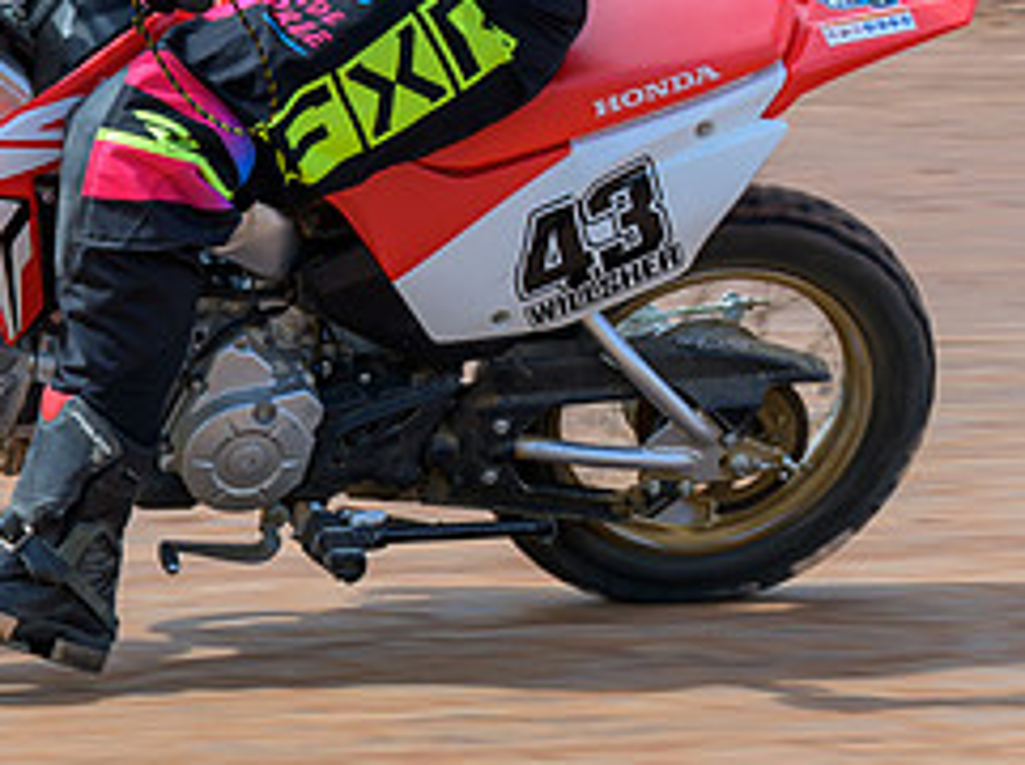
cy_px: 9
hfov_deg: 6.1
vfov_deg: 4.6
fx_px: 9609
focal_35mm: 325
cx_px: -127
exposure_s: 1/200
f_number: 8
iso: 110
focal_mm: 75
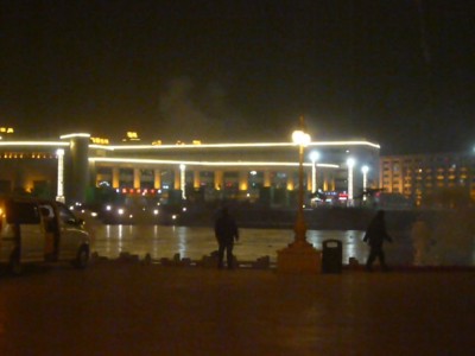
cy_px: 178
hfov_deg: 30.7
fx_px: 864
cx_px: 238
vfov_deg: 23.3
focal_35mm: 63
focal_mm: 10.3
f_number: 4.3
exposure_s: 1/30
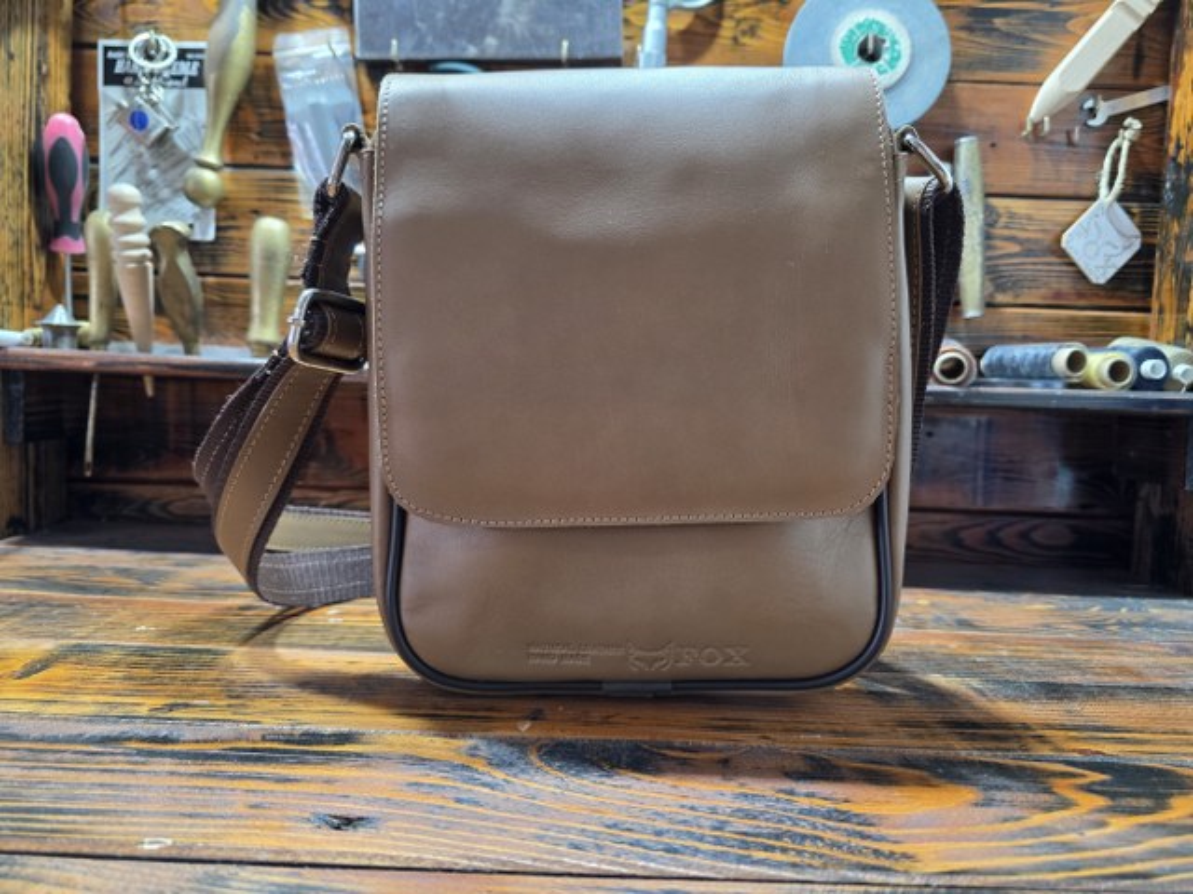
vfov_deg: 58.9
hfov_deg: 73.9
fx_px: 793
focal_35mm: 23
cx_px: 596
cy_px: 447
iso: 125
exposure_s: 1/100
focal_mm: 6.3
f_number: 1.7
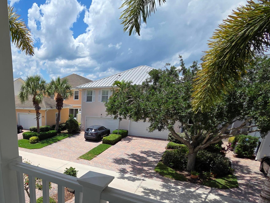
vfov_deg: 56.9
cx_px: 54
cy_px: 160
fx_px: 172
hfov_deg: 68.9
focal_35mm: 22
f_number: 2.2
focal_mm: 2.2
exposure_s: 1/2314
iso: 50
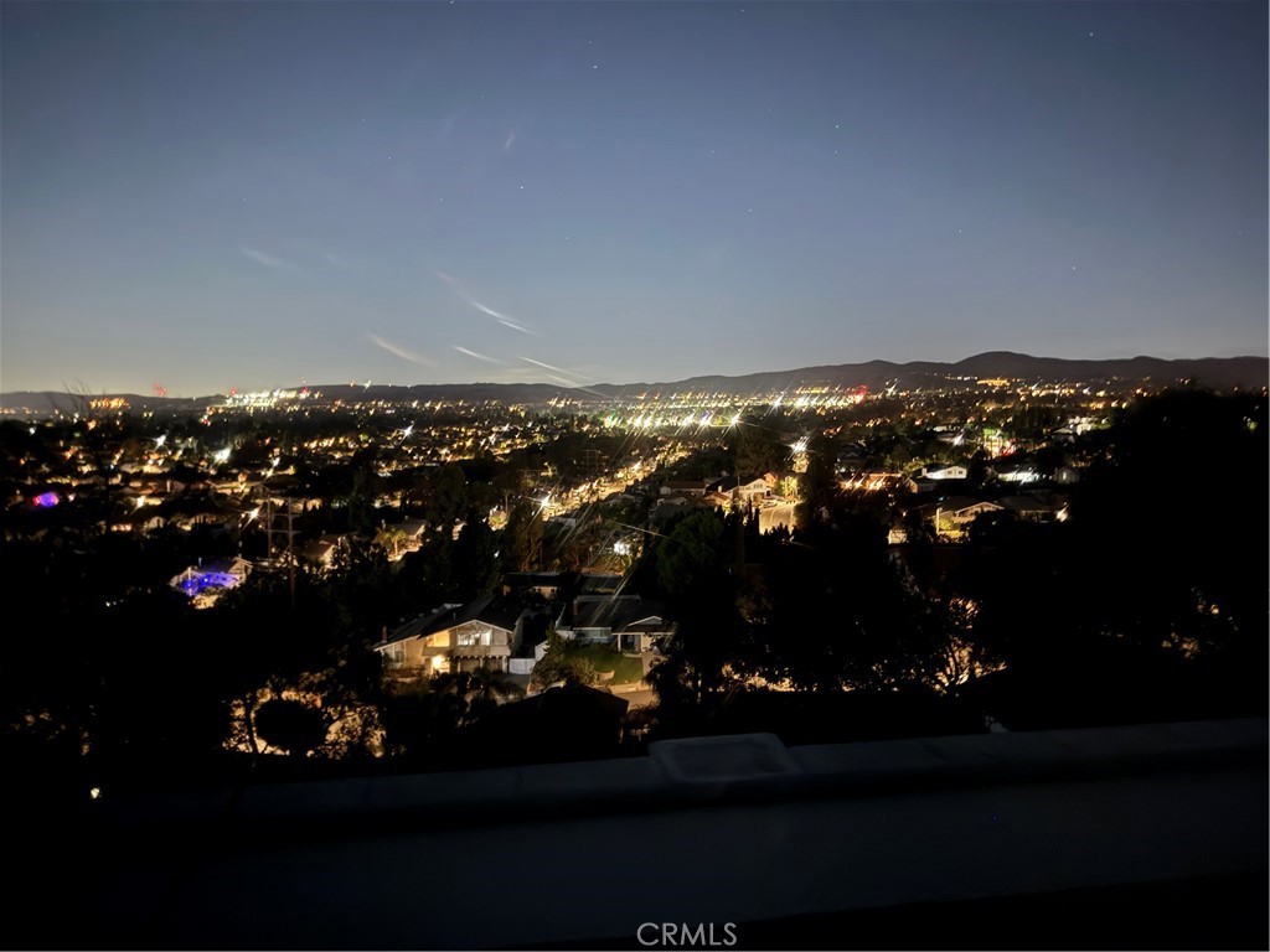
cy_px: 476
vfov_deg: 56.8
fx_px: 881
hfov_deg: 71.6
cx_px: 635
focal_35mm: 24
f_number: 1.78
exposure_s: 1/2
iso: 3200
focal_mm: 6.76
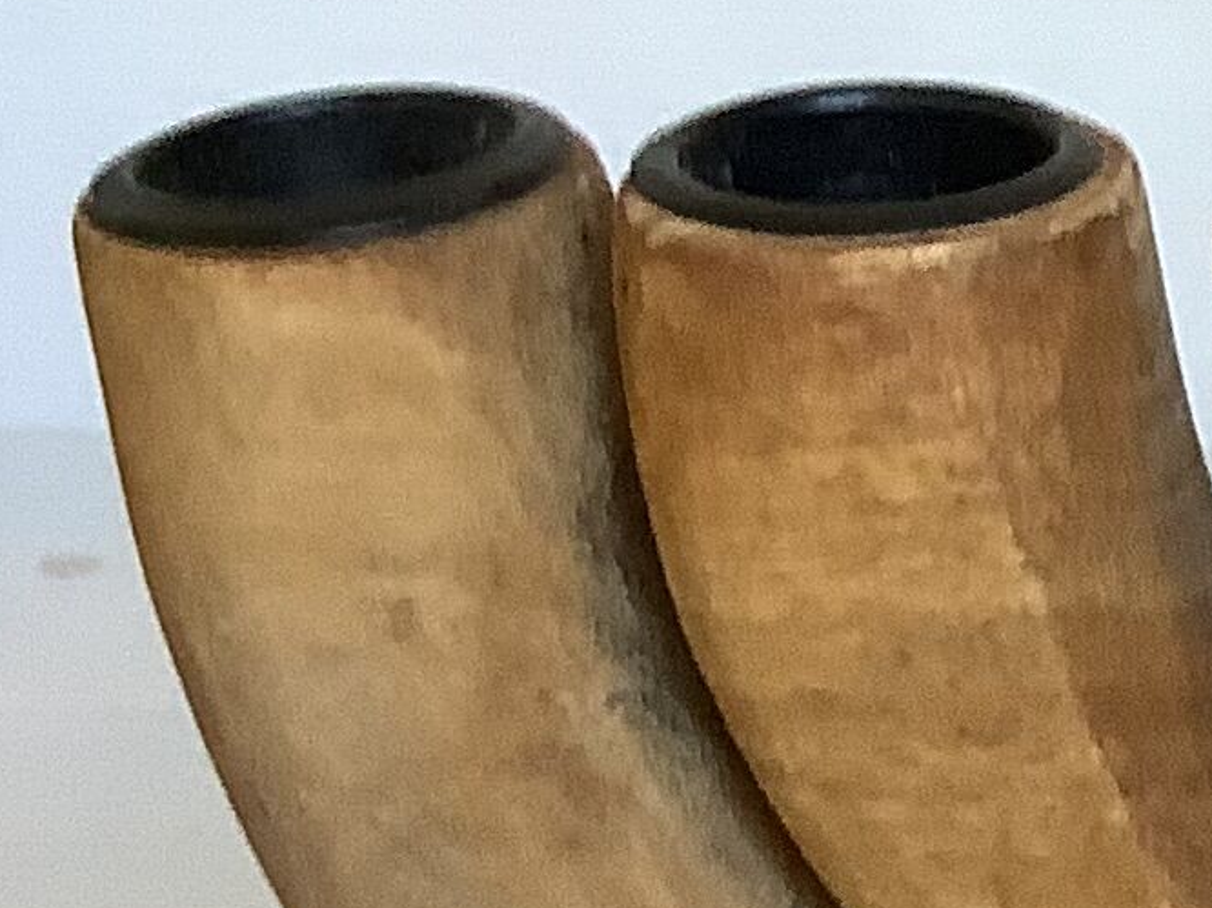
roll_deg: +0.0
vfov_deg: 9.6
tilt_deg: -25.6
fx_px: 5320
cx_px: 2608
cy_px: 1094
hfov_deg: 11.4
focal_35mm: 152
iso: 125
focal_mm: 3.3
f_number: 2.4
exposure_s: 1/50
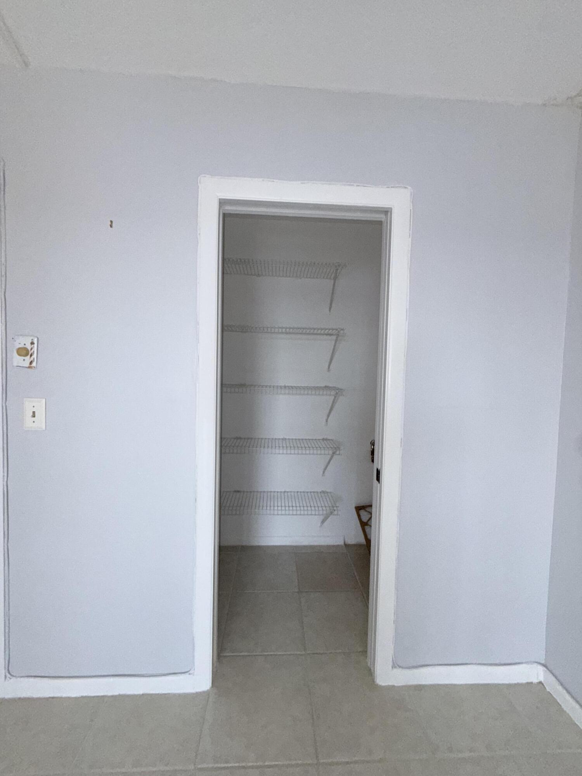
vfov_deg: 102.1
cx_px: 291
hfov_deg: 85.7
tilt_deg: +0.6
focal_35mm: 14
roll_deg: -2.1
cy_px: 388
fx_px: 314
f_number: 2.2
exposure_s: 1/111
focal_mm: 2.22
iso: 160
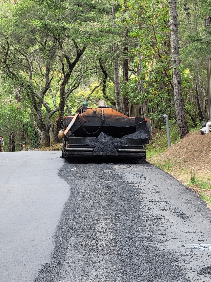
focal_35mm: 28
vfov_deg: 63.4
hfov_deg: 49.7
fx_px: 228
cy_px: 141
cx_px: 106
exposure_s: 1/120
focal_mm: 5.9
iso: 25
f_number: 2
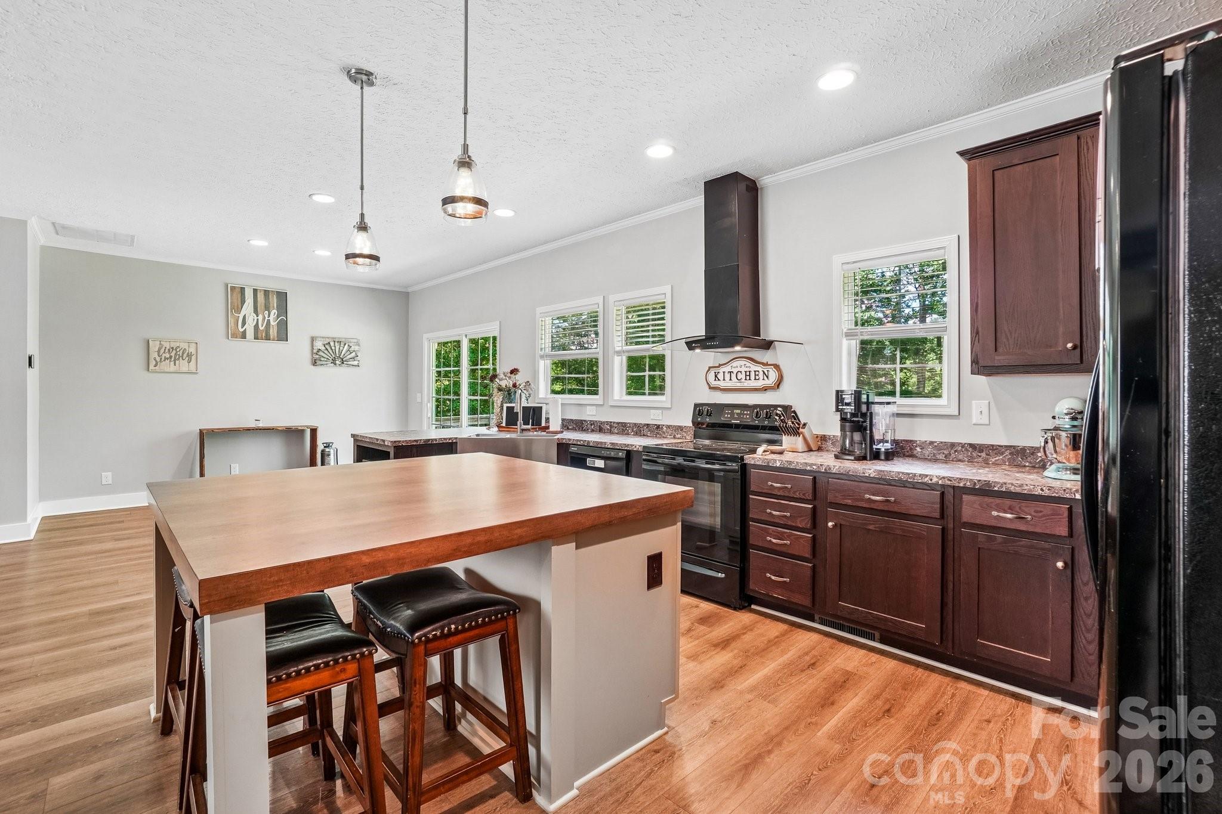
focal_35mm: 15
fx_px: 509
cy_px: 407
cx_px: 611
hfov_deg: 100.4
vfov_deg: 77.3
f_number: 8
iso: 400
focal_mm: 10
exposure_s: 1/10
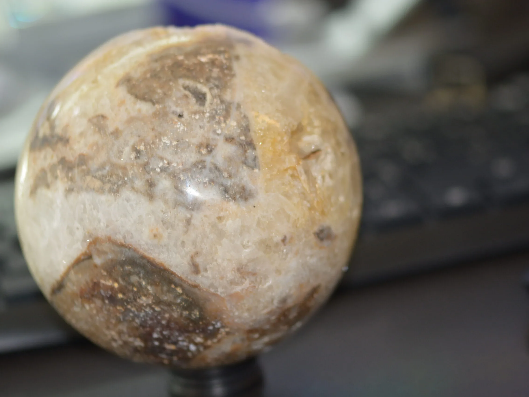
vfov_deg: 8.7
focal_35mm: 171
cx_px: 250
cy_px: 199
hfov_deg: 11.6
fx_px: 2606
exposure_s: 1/60
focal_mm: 105
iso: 500
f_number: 3.2
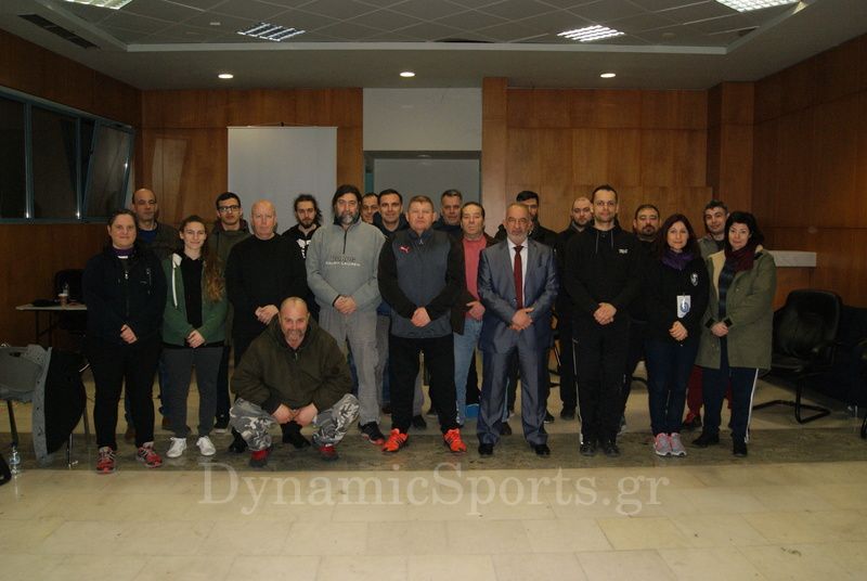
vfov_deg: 43.7
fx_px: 724
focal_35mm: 30
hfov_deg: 61.9
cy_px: 290
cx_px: 434
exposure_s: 1/60
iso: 400
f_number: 5.6
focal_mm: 20
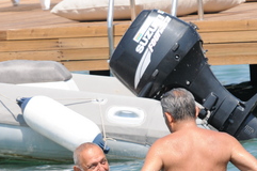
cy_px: 149
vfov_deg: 1.4
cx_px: 110
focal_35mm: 958
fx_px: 6830
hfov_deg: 2.2
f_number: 11
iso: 400
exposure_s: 1/500
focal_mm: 320
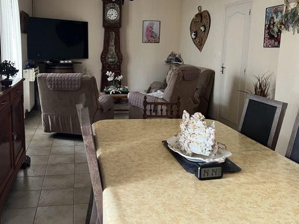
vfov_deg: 41.6
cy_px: 89
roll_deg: -1.3
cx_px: 131
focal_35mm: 34
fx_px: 294
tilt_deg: -9.4
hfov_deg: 53.8
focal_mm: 5.1
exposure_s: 1/60
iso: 320
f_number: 1.6
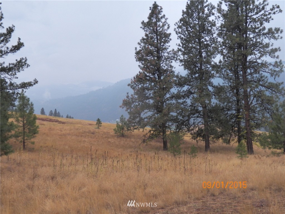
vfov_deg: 32.9
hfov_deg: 42.9
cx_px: 142
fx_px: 362
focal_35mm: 44
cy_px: 107
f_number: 3.2
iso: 125
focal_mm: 7.9
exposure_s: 1/160
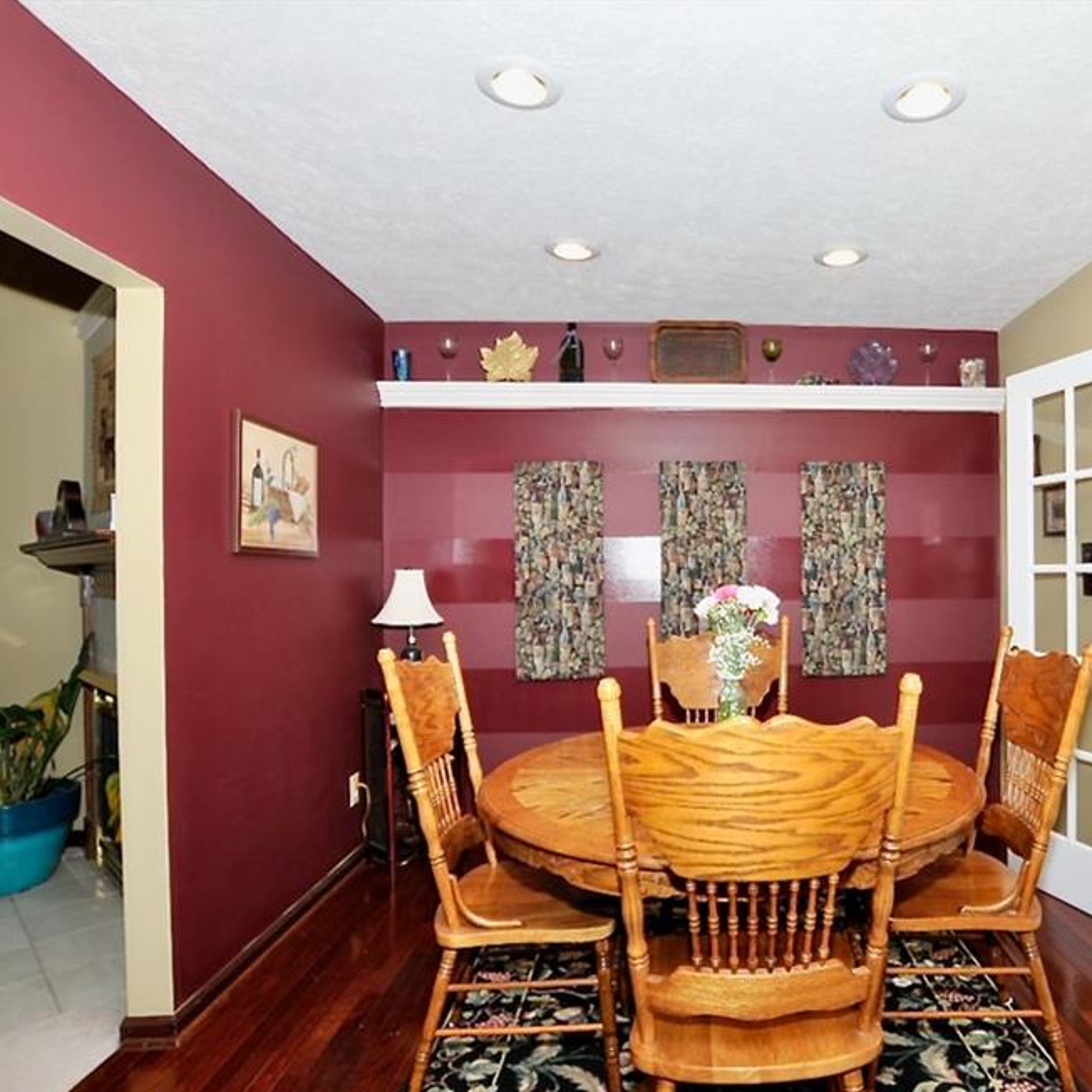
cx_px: 719
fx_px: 714
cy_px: 561
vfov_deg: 74.8
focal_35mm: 20
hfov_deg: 72.8
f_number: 5.6
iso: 400
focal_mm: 10
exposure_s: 1/60
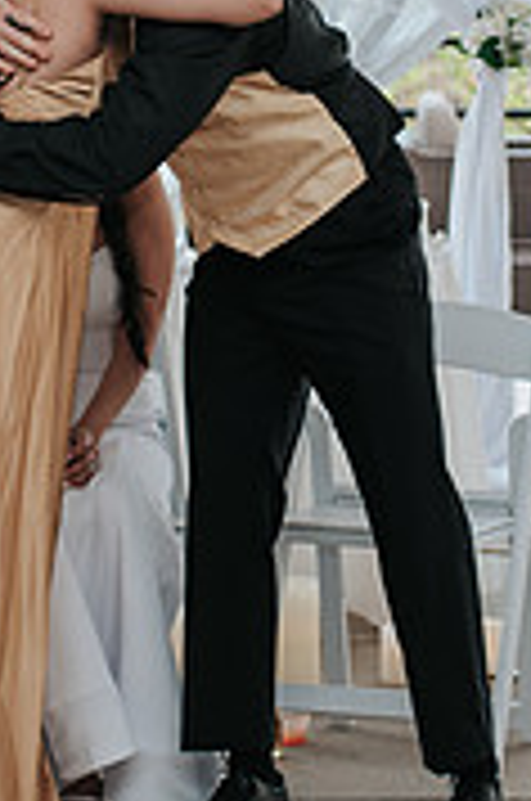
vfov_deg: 13.4
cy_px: 226
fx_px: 3398
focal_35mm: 153
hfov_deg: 8.9
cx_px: 223
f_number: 2.8
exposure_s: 1/160
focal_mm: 35
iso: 100
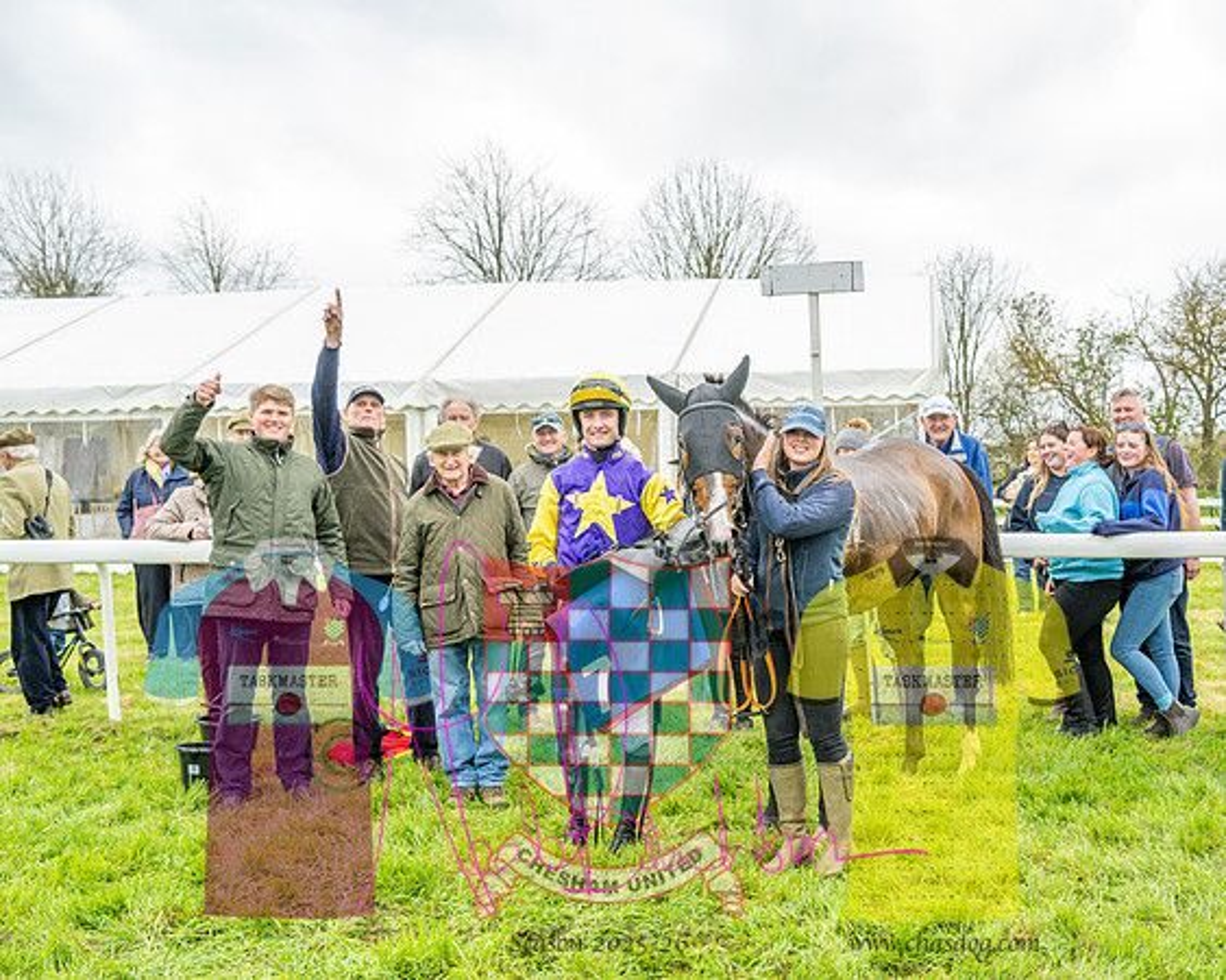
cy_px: 490
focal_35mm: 42
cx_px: 785
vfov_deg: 35.6
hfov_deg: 43.4
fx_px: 1525
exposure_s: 1/400
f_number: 5
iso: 800
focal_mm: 35
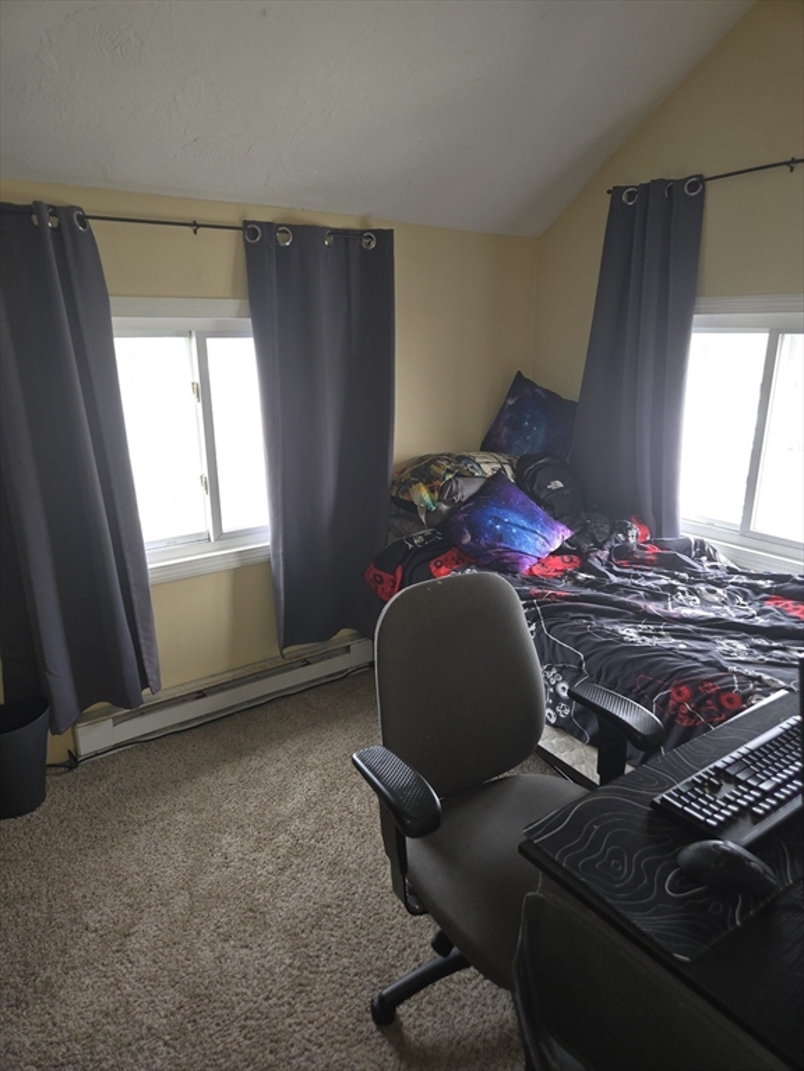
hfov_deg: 58.9
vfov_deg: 73.9
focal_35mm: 23
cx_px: 402
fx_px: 712
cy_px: 536
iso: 100
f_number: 1.8
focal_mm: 5.4
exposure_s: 1/60
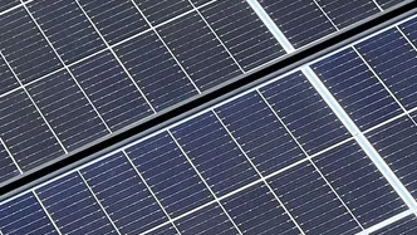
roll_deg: -1.9
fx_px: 4192
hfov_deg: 5.7
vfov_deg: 3.2
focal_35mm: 379
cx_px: 349
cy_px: 202
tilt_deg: -33.5
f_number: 2.8
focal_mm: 9
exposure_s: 1/99
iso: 64
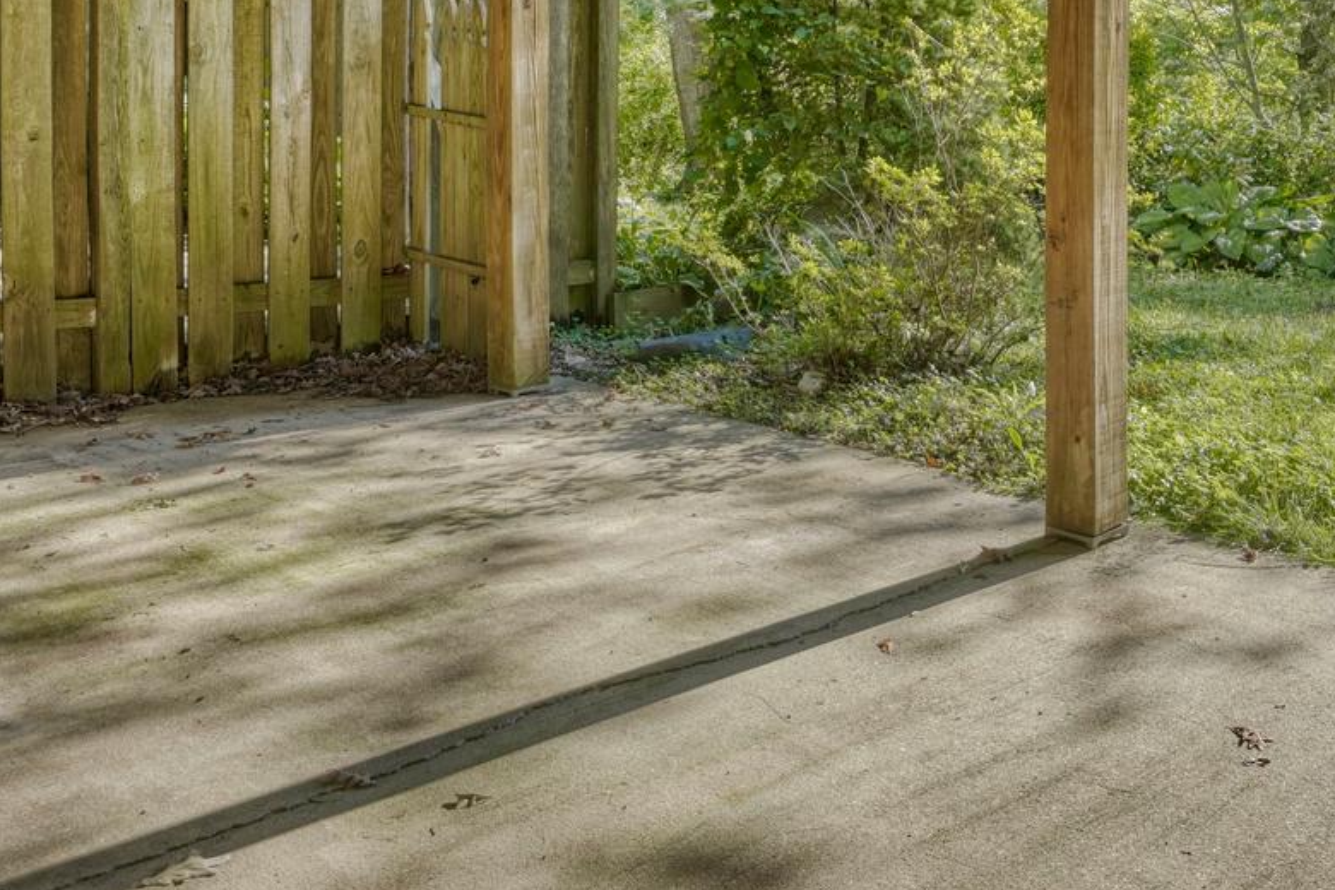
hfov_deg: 43.6
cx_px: 1119
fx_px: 1557
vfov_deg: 30.1
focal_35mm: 42
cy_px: 39
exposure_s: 1/8000
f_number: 7.1
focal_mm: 16
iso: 640
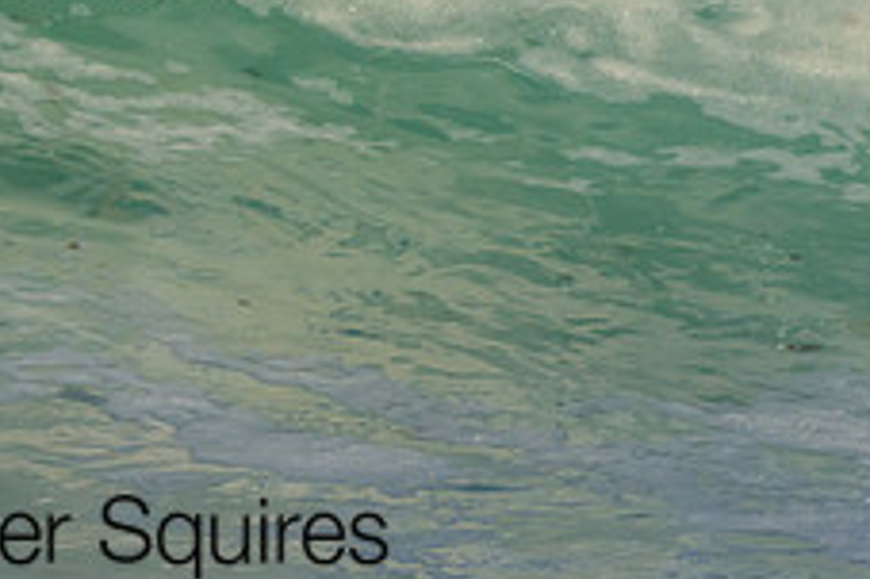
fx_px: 56242
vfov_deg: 0.6
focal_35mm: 2329
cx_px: 122
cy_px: -75
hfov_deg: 0.9
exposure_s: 1/3200
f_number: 11
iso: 1250
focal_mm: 850
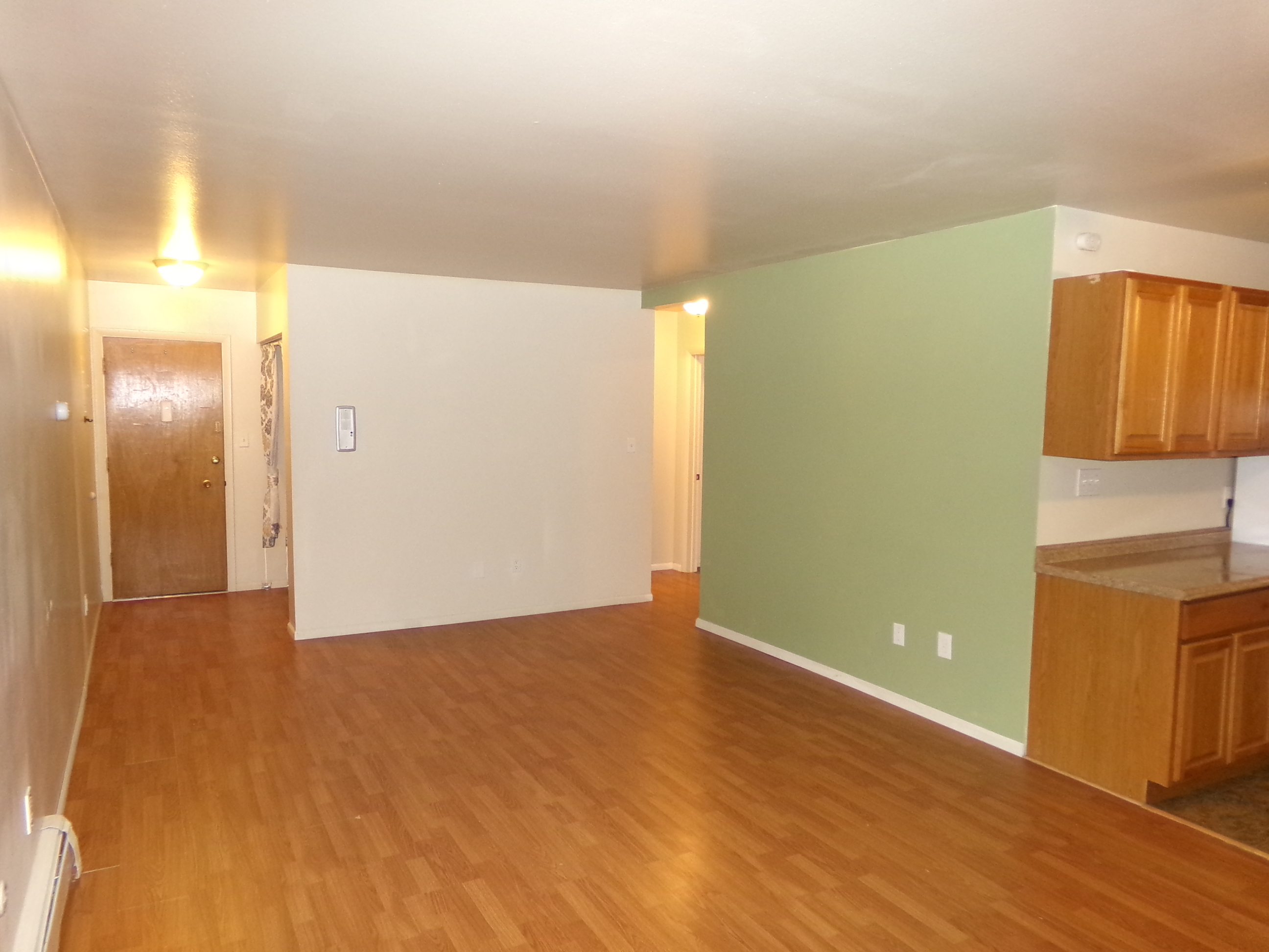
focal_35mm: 24
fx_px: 880
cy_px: 476
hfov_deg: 71.6
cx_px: 634
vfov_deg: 56.8
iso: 477
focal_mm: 4.3
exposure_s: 1/34
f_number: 3.7
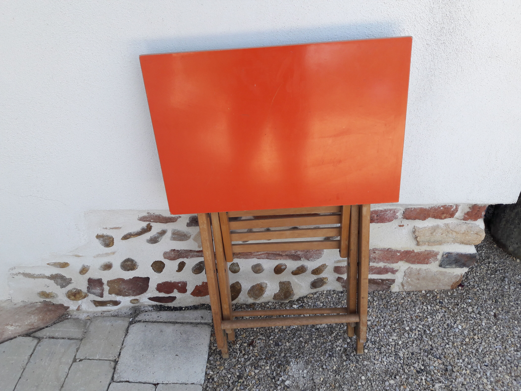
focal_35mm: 28
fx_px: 421
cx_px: 260
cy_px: 196
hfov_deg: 63.4
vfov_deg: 49.7
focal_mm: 3.7
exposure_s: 1/183
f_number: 1.9
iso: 40
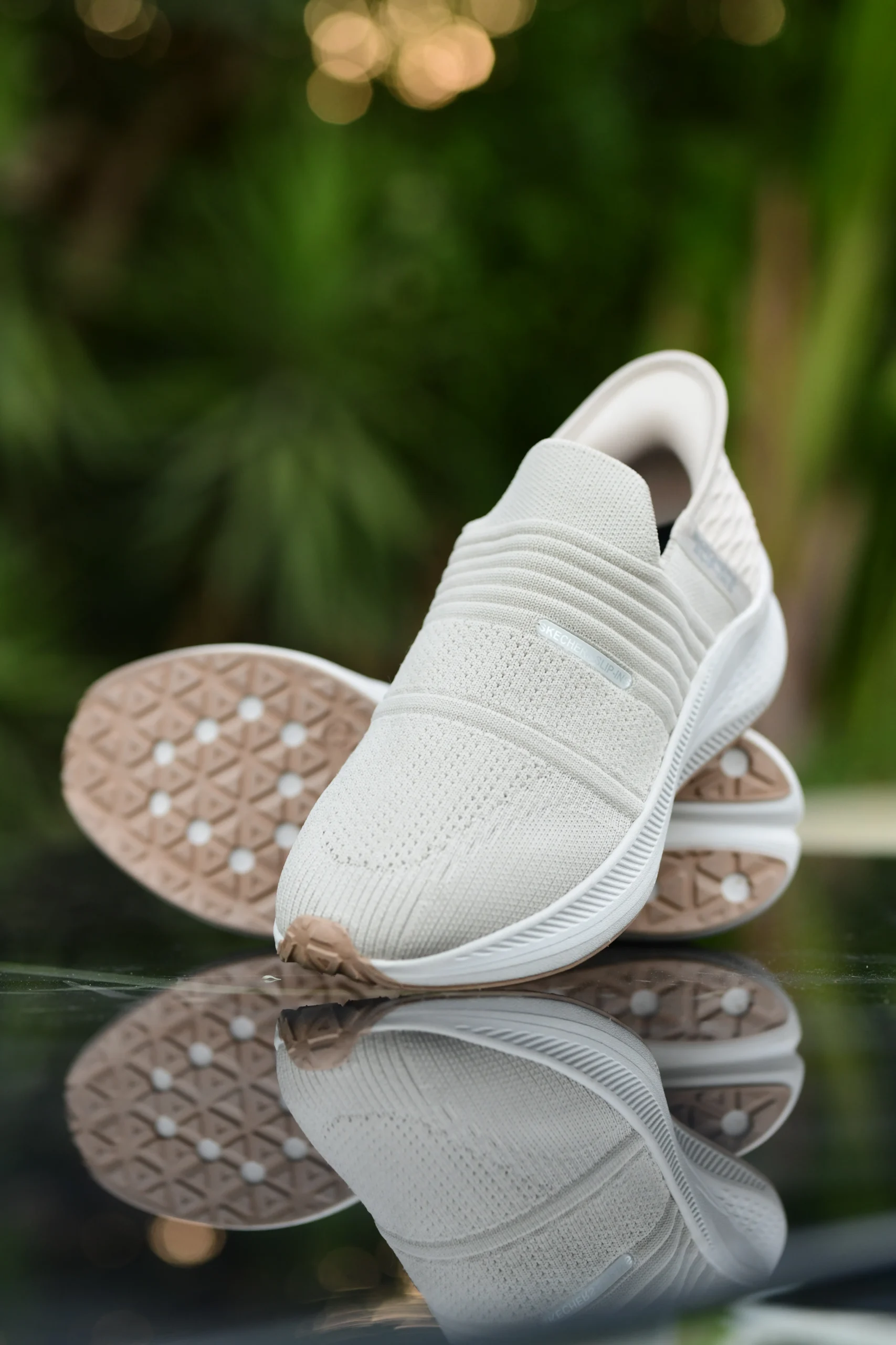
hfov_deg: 16.1
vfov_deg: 23.9
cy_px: 672
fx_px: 3173
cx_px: 448
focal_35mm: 85
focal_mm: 85
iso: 1000
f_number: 3.2
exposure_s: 1/160
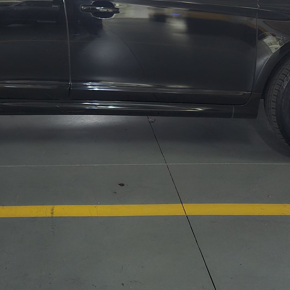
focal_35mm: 56
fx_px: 531
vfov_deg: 28.7
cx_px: 67
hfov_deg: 30.0
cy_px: 2
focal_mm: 6.3
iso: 2500
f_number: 1.7
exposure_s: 1/20
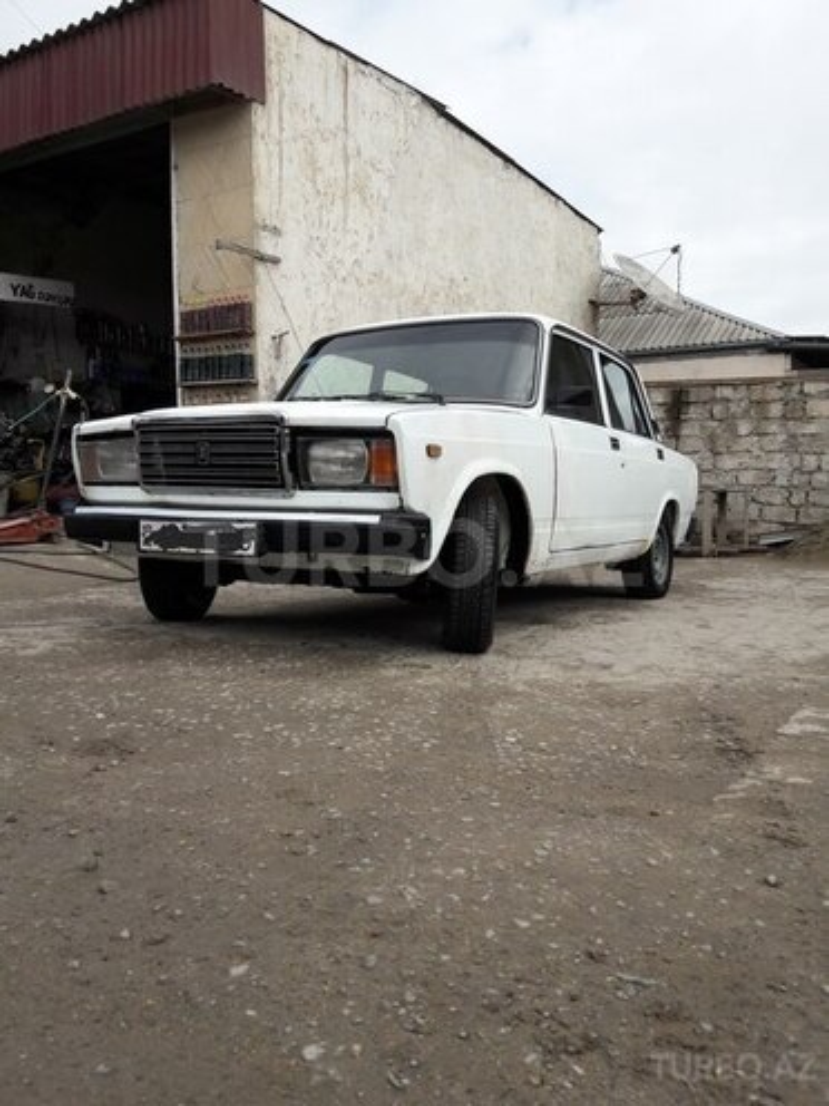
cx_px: 414
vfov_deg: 63.4
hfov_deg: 49.7
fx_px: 894
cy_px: 553
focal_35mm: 28
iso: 40
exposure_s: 1/1387
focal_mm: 3.7
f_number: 1.9
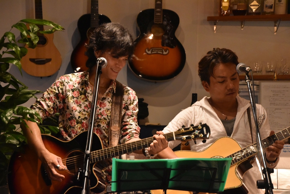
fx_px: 846
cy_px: 97
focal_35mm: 105
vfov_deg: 13.1
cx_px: 145
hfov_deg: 19.4
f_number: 5.3
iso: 4000
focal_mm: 70
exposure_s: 1/60
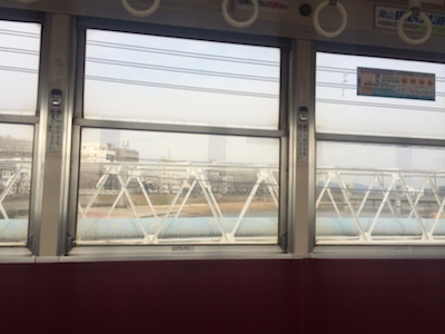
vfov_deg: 46.8
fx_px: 386
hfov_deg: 60.0
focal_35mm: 30
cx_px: 222
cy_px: 167
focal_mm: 4.12
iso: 32
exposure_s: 1/1642
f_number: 2.2
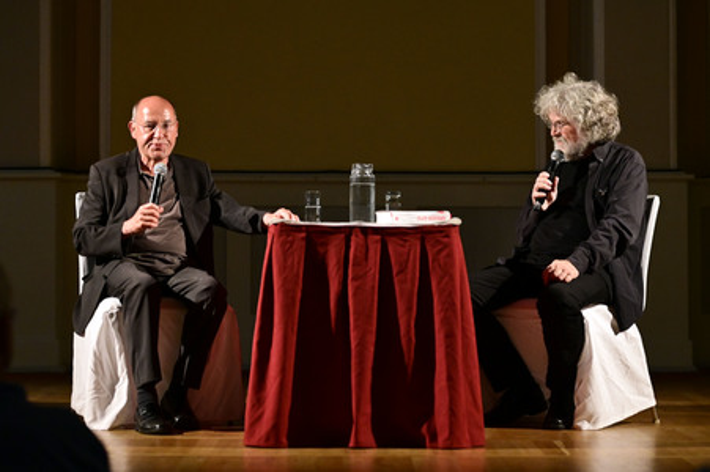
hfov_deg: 20.8
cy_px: 236
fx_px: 1931
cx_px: 355
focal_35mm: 98
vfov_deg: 13.9
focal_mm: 98
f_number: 2.8
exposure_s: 1/320
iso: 6400
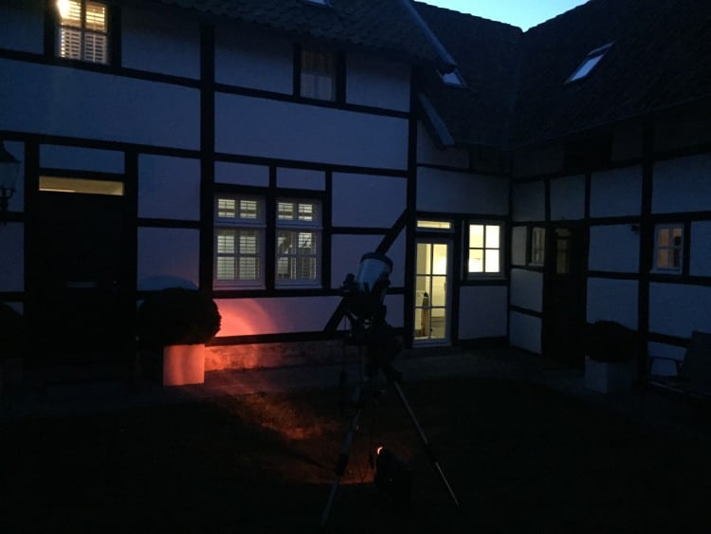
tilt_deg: -2.2
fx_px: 596
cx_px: 356
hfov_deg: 61.6
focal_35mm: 29
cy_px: 267
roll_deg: -1.3
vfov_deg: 48.3
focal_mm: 4.15
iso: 2000
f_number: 2.2
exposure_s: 1/15
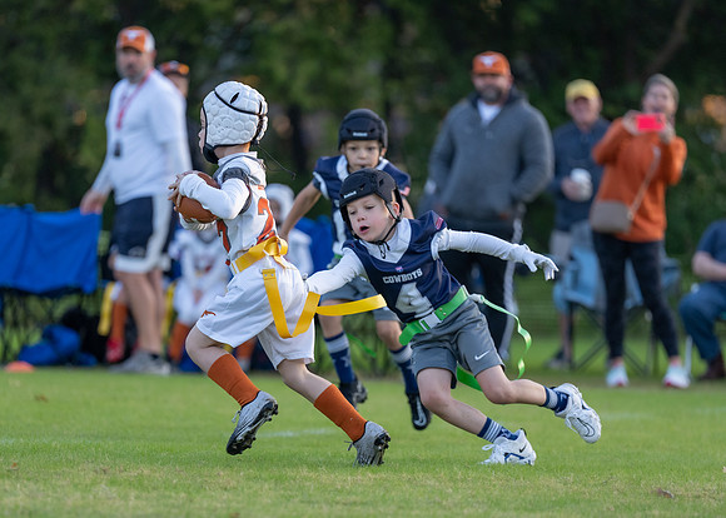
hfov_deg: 7.9
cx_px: 297
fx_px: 5252
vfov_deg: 5.6
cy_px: 324
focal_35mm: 255
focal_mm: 182
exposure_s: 1/1000
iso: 800
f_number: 2.8
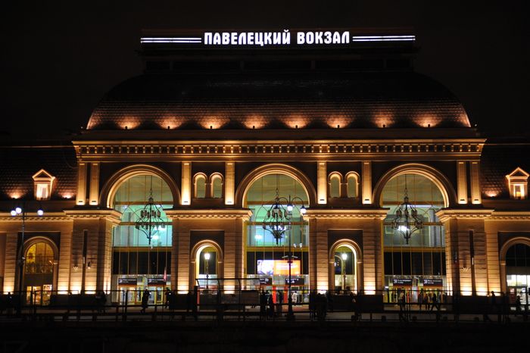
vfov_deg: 26.0
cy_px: 176
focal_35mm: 52
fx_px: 765
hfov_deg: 38.2
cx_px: 265
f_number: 2.8
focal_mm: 52
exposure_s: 1/60
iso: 2500
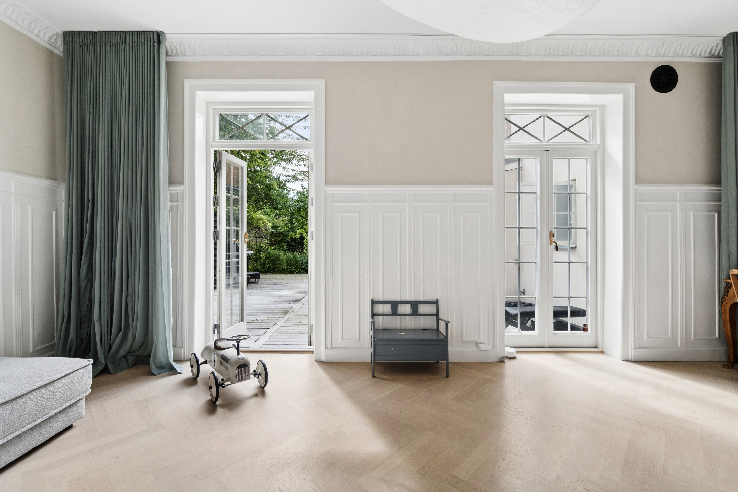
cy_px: 246
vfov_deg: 77.3
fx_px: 307
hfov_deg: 100.4
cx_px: 369
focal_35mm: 15
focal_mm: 10
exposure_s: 1/320
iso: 500
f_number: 8
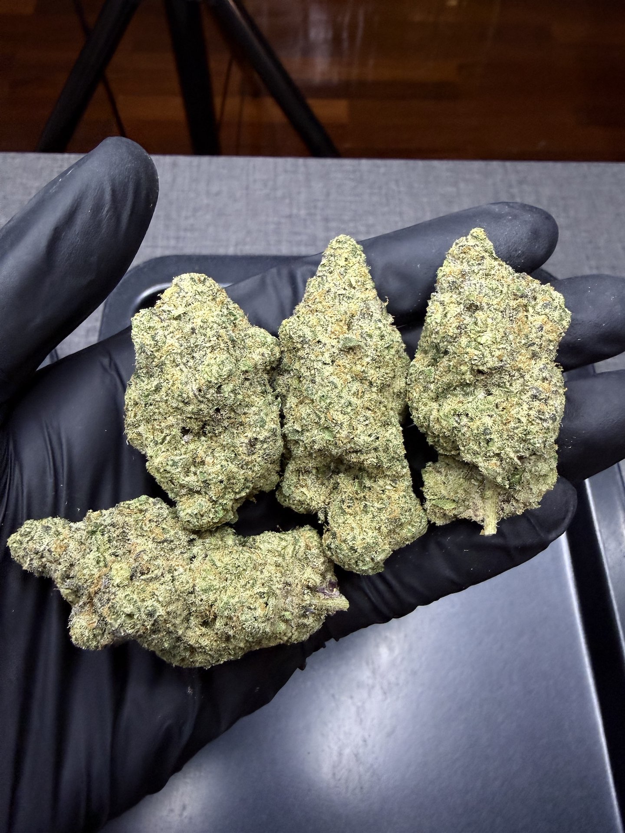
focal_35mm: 24
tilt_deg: -64.5
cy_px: 416
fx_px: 578
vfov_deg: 71.6
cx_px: 312
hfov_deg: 56.8
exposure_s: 1/50
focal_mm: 2.22
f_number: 2.2
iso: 250
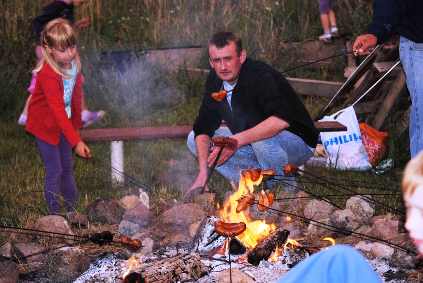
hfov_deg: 19.4
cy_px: 142
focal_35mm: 105
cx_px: 212
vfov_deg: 13.1
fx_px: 1235
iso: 200
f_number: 4
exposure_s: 1/60
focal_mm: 70
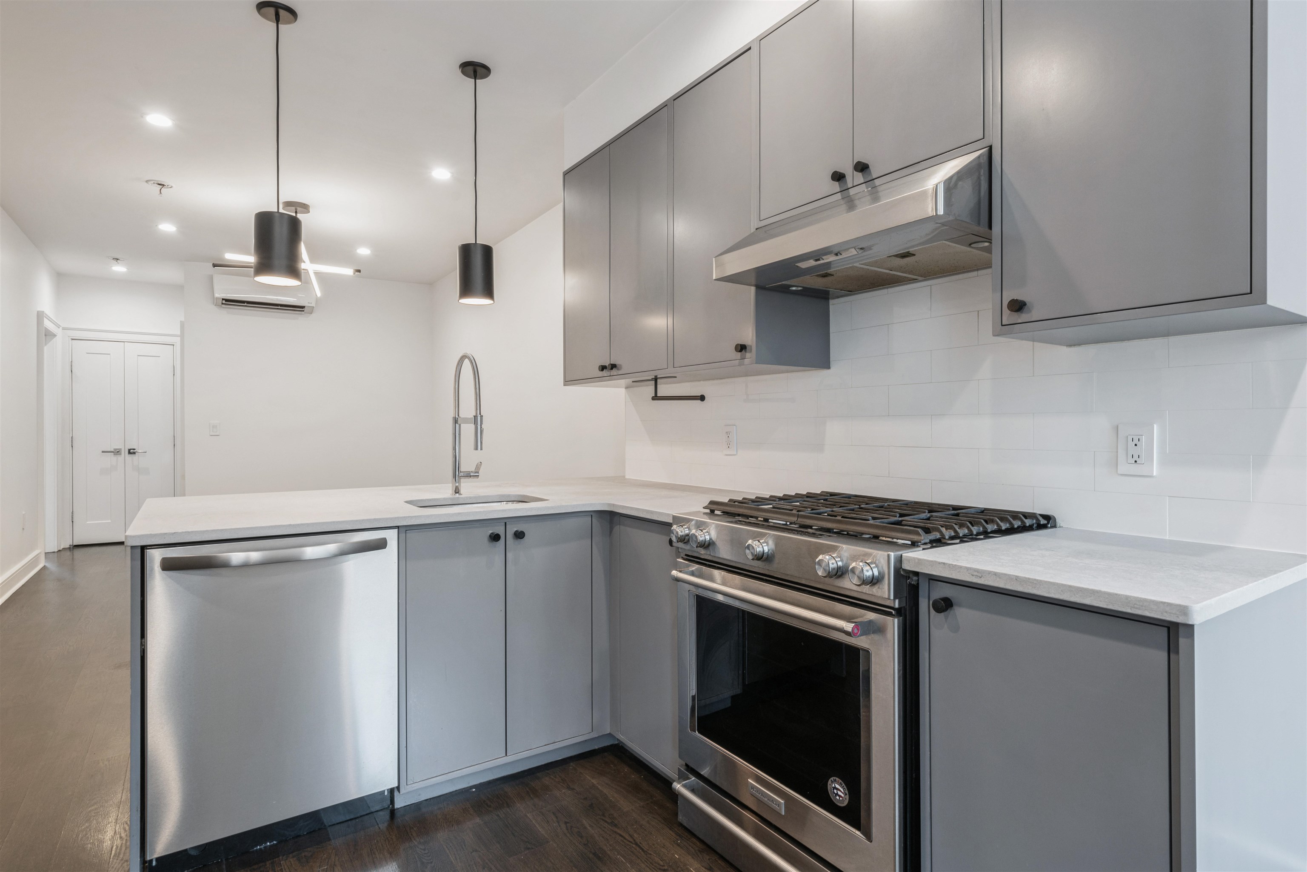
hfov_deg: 90.0
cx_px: 654
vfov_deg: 67.4
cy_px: 436
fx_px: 654
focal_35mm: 18
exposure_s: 1
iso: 200
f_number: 11
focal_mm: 18
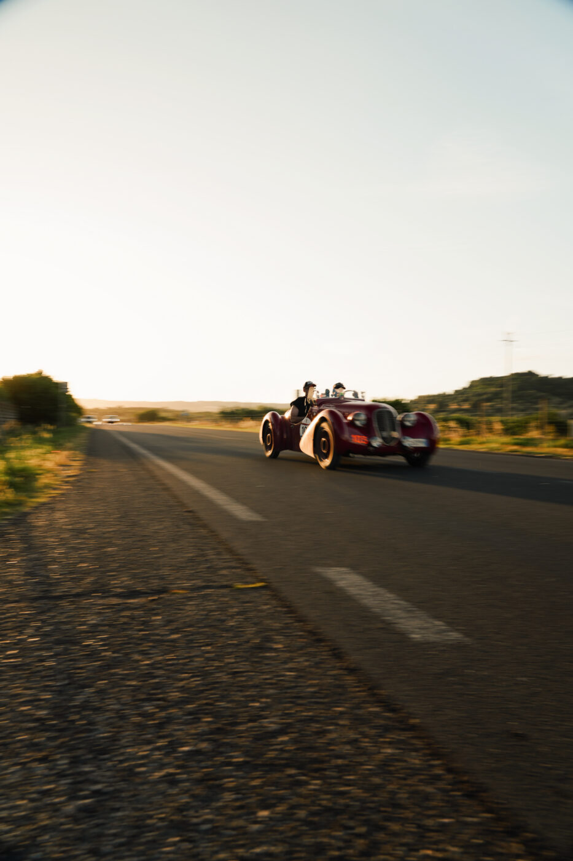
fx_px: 573
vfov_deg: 73.8
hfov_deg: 53.1
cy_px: 430
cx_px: 286
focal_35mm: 24
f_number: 7.1
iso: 100
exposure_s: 1/50
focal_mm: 24
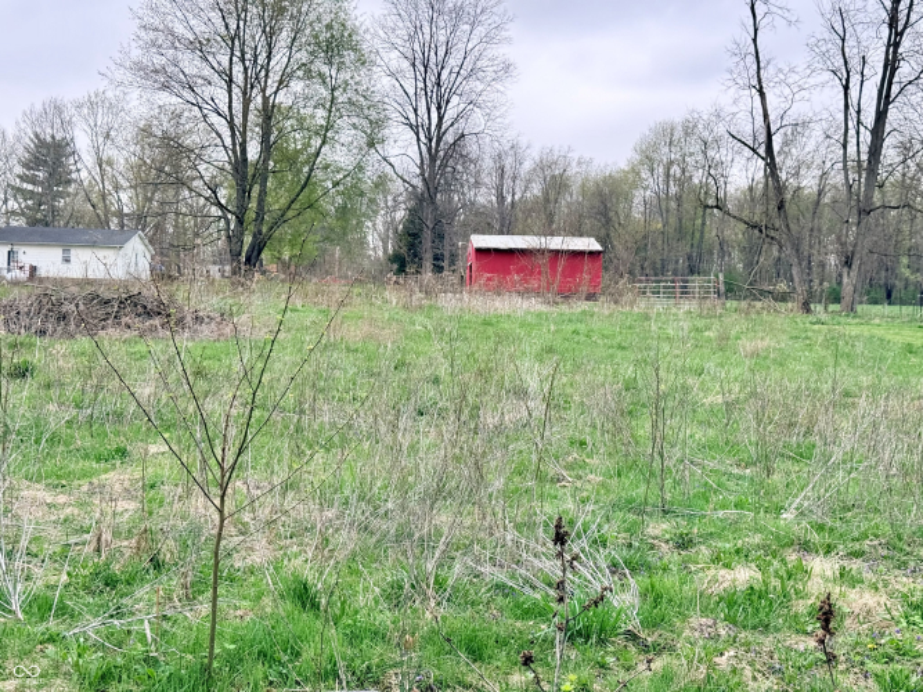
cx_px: 462
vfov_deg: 30.3
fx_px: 1280
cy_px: 346
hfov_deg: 39.7
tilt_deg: -0.5
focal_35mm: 48
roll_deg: -0.7
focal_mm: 6.76
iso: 64
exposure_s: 1/409
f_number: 1.78
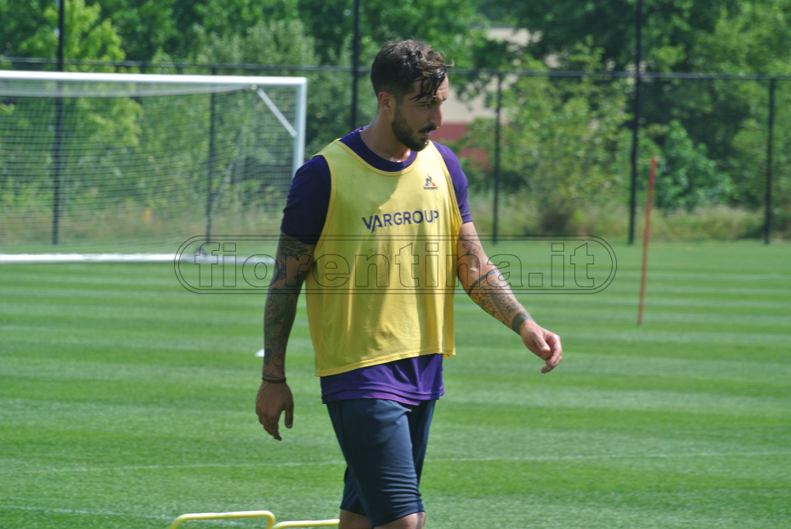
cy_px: 264
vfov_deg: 4.6
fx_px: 6534
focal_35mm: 297
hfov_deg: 6.9
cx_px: 396
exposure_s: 1/320
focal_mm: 110
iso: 100
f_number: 5.6
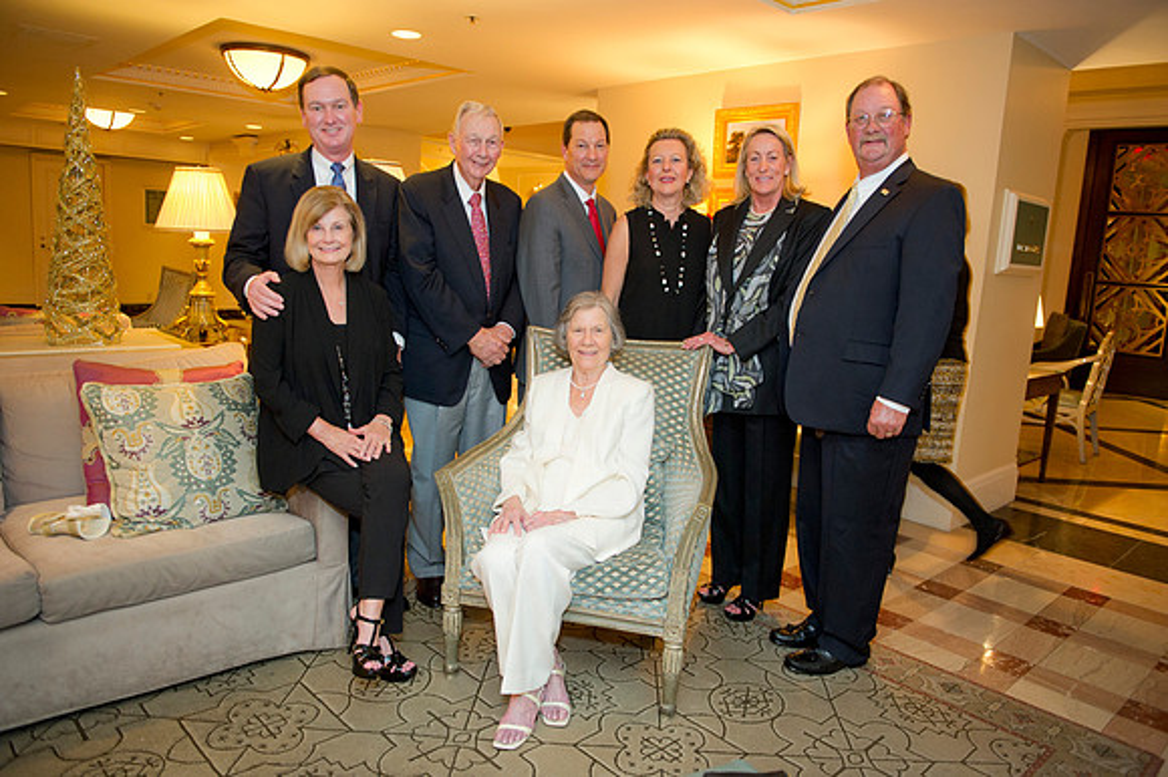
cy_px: 388
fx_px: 843
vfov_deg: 49.5
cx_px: 584
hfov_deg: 69.4
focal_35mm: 26
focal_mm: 26
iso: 1000
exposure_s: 1/60
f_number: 2.8
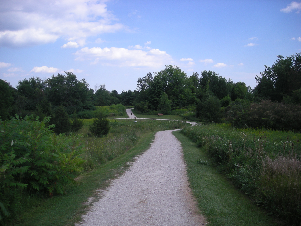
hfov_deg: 52.6
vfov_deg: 40.7
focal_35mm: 35
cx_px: 150
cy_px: 113
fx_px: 304
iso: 50
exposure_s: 1/184
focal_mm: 5.7
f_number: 5.7
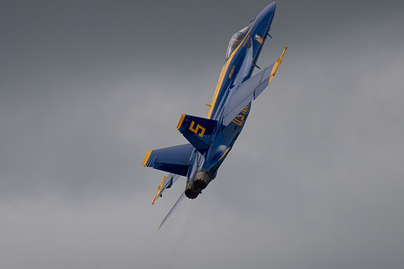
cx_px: 215
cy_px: 36
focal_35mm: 610
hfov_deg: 3.4
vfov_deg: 2.3
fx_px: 6843
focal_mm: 260
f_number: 5.6
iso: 640
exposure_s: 1/6400
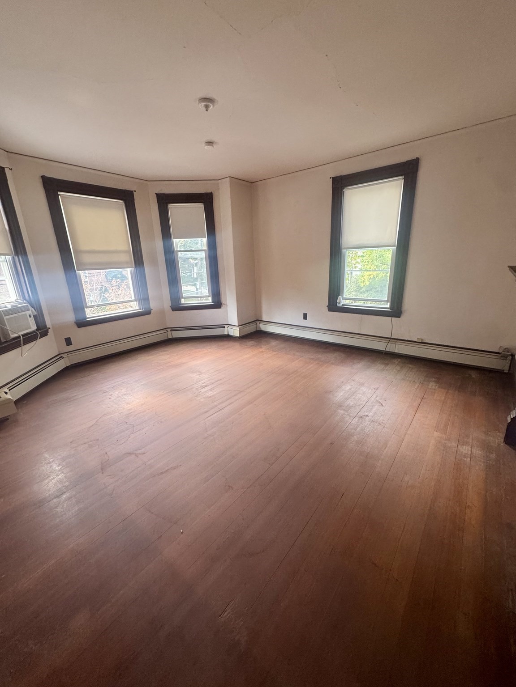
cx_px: 258
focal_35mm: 14
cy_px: 344
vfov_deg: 102.1
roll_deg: +3.3
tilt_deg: -17.4
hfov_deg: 85.7
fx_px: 278
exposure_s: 1/120
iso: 250
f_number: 2.2
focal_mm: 2.22
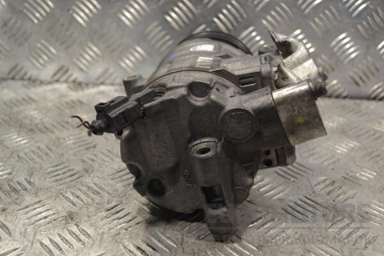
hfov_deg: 45.0
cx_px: 192
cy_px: 128
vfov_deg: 30.8
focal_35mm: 44
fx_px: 464
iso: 400
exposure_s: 1/80
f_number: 4.5
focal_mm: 29
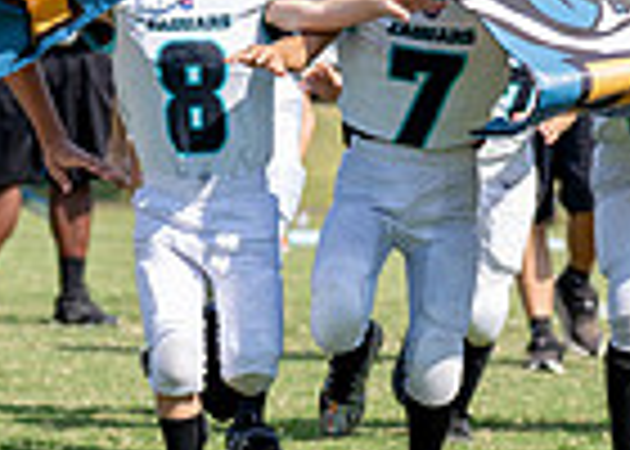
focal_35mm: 328
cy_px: 196
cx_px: 340
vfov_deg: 4.4
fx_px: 5869
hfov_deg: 6.1
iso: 200
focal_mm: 70
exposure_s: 1/2500
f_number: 2.8
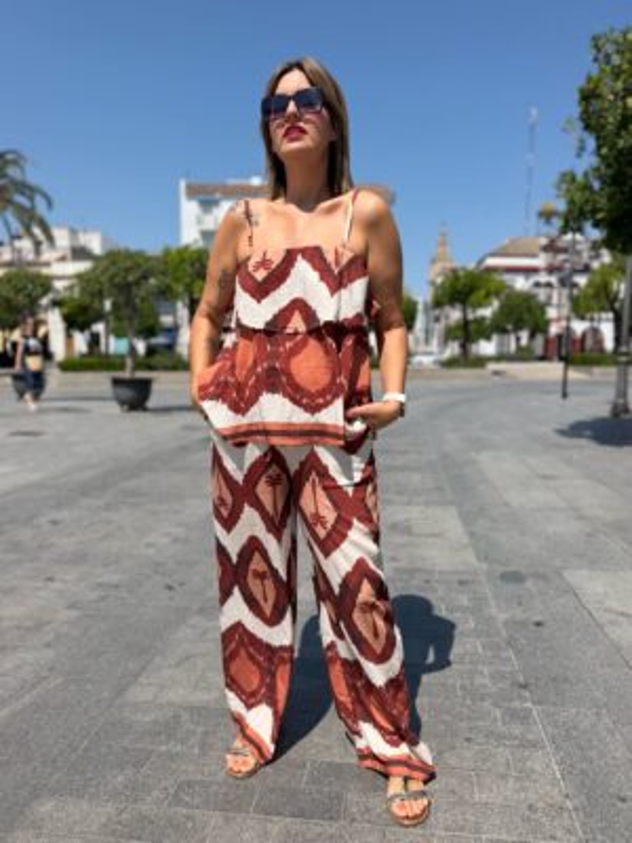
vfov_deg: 71.6
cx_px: 316
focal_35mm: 24
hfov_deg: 56.8
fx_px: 584
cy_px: 422
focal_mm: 6.76
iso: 80
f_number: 1.78
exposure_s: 1/6711
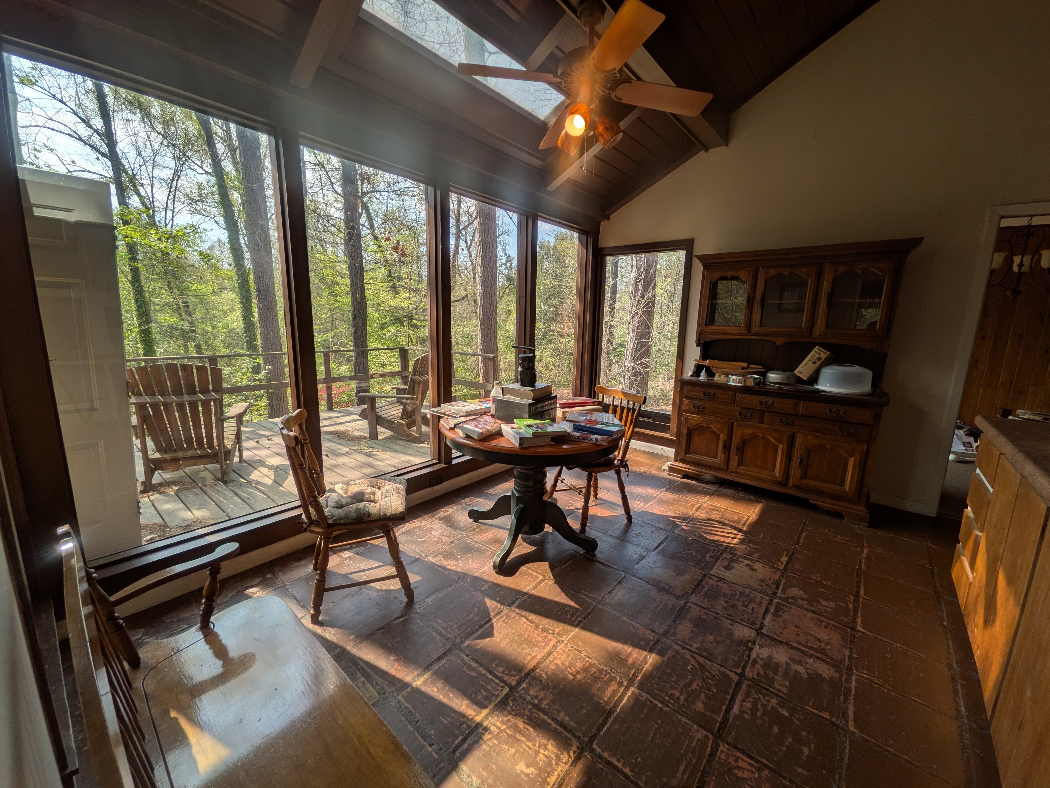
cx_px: 525
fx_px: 425
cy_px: 394
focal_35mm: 14
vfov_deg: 85.7
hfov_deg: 102.1
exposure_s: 1/641
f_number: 2.2
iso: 51
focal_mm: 1.85
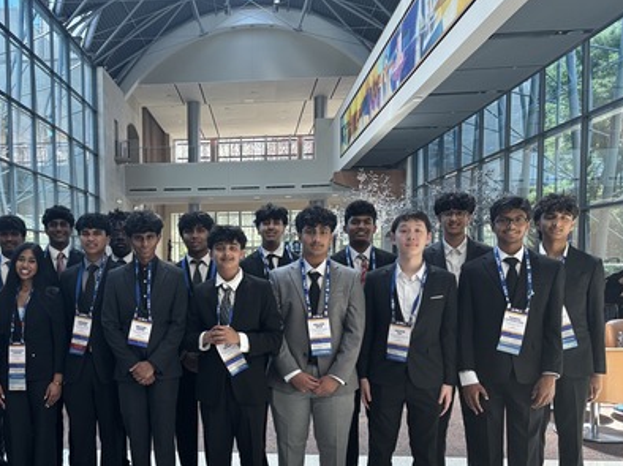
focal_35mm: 37
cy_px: 300
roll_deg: +0.5
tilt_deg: -4.3
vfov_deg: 38.3
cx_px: 188
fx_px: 666
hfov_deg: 48.9
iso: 125
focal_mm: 5.96
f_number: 1.6
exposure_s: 1/120
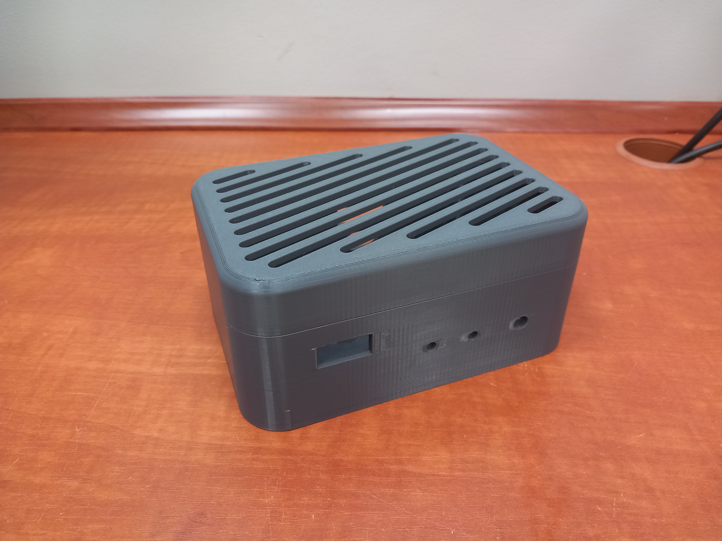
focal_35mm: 27
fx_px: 563
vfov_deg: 51.4
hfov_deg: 65.3
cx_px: 361
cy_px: 270
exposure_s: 1/33.3
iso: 200
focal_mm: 4
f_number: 1.8
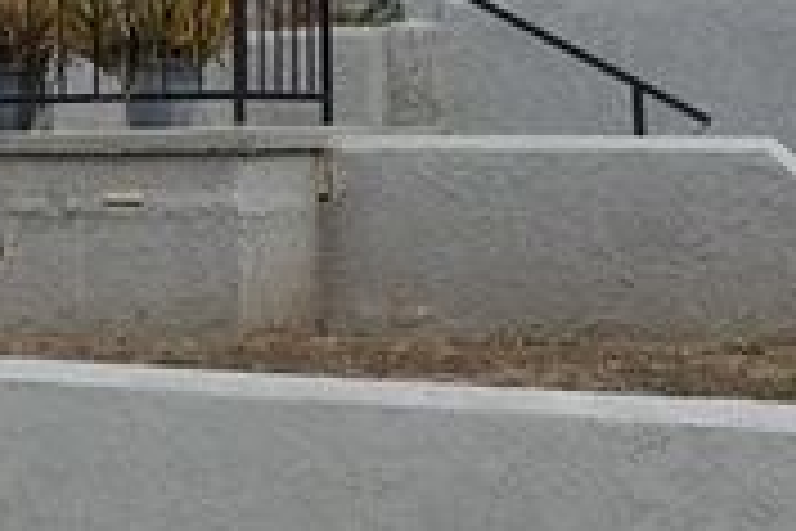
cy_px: -16
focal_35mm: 87
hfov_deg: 22.8
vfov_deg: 15.4
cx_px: 94
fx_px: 1924
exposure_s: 1/500
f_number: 5.6
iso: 125
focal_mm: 8.8
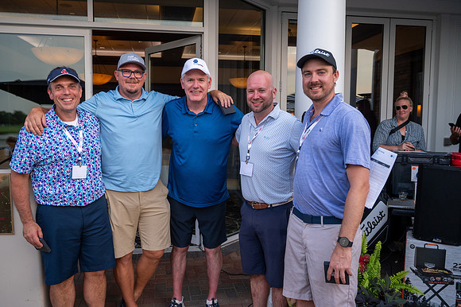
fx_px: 397
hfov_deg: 60.3
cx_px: 230
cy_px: 154
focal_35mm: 31
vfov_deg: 42.2
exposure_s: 1/500
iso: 500
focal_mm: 31
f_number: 4
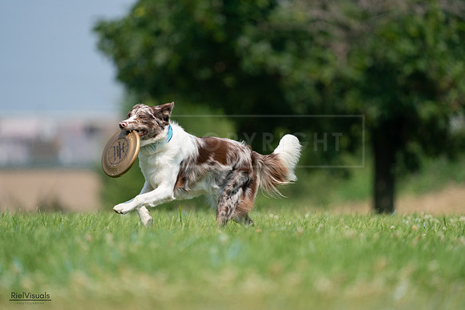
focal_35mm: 600
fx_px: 7751
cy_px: 155
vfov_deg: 2.3
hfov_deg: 3.4
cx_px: 232
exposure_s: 1/4000
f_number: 6.3
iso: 1000
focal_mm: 600
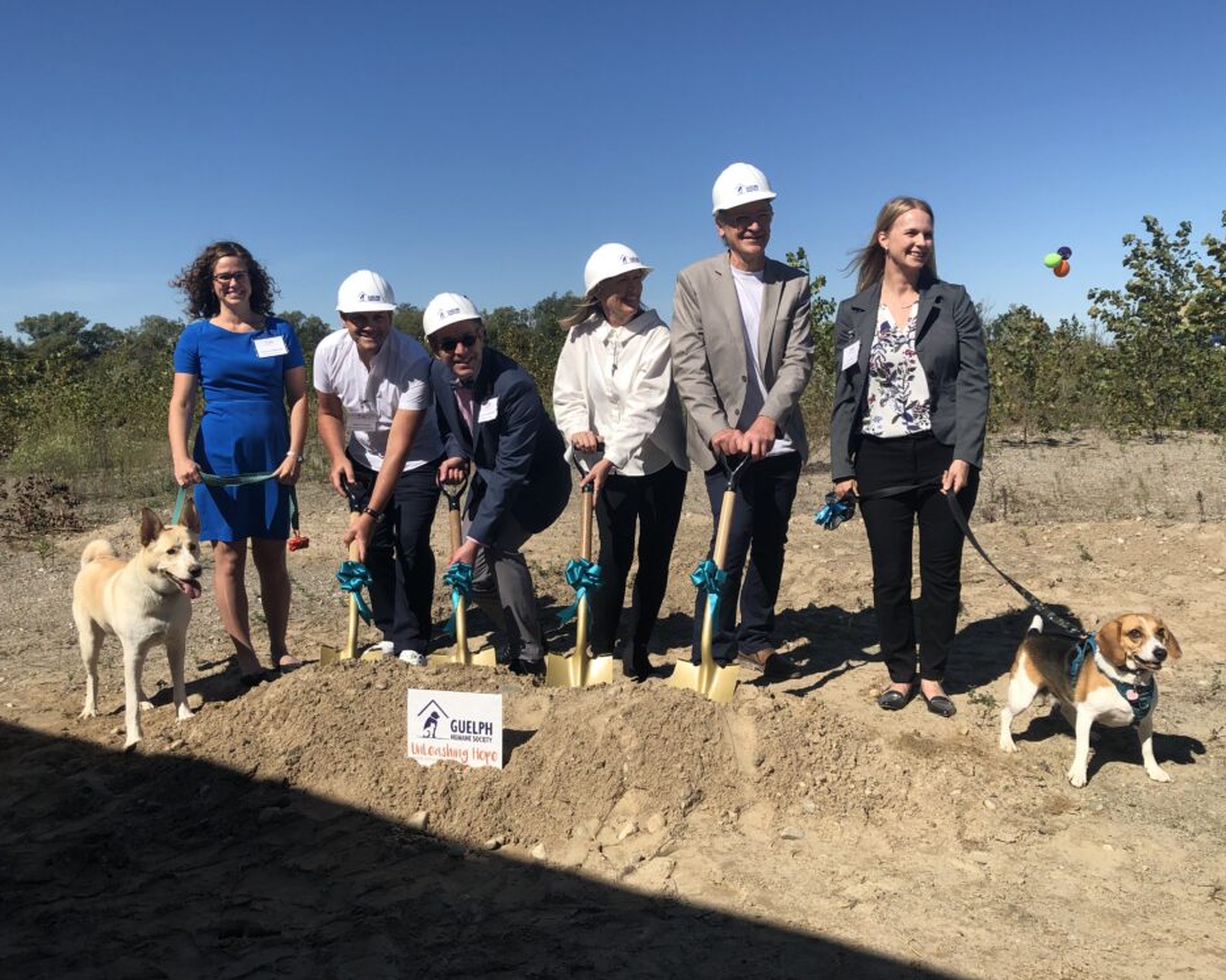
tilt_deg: -5.4
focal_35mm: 30
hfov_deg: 58.7
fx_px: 1088
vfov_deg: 48.5
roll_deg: +3.4
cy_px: 481
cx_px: 660
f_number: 1.8
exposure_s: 1/2825
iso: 20
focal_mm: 3.99
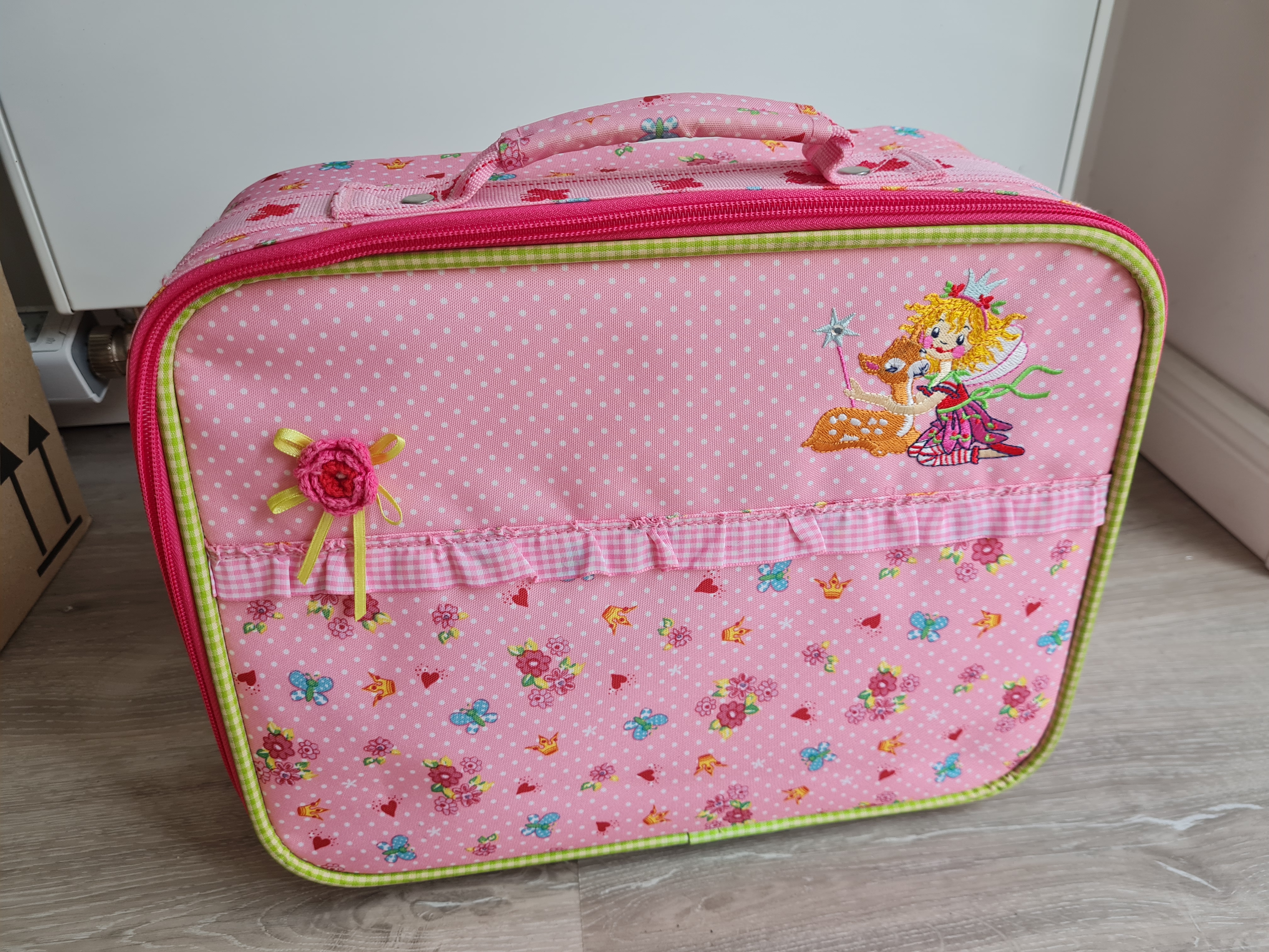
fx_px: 953
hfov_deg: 67.3
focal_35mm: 26
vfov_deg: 53.1
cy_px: 476
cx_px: 634
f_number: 1.8
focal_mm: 5.4
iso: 80
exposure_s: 1/100
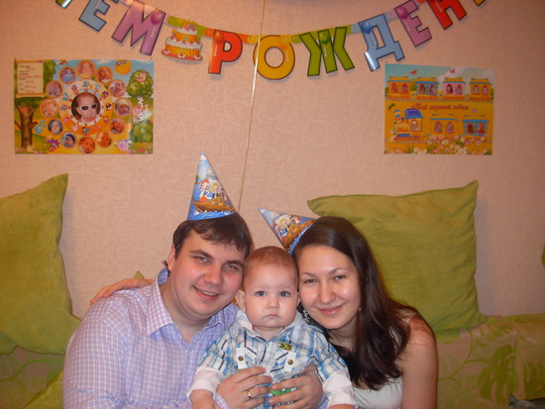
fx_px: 599
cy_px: 204
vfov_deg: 37.7
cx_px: 272
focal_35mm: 38
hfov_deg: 49.0
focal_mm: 6.3
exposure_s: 1/22.6
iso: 79
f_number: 2.9
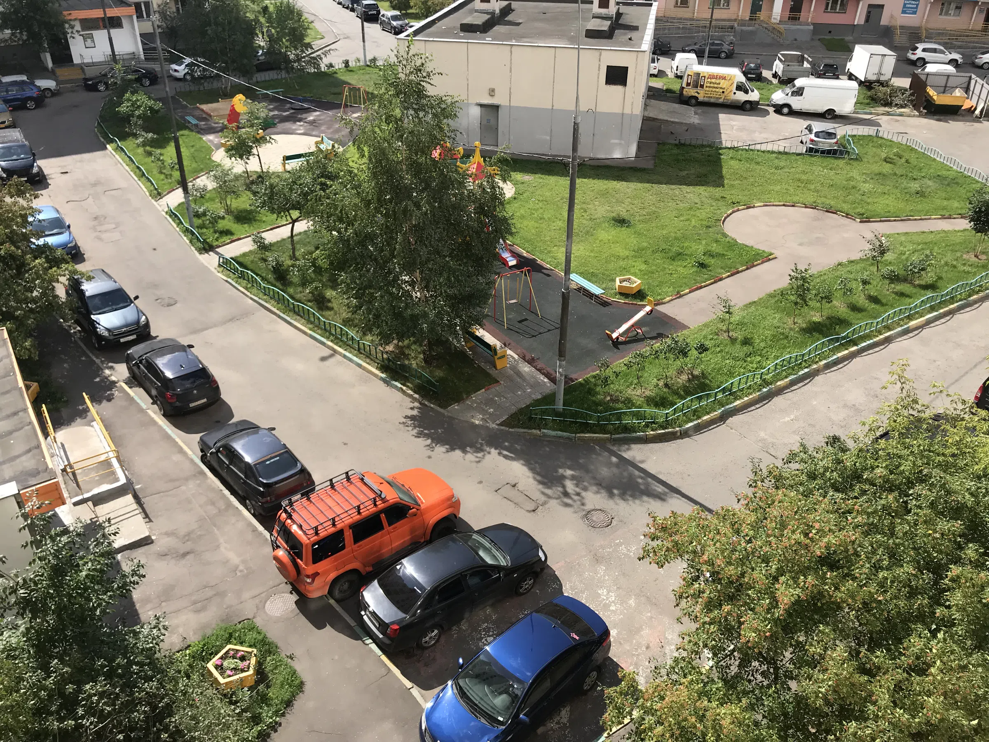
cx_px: 494
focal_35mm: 28
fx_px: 800
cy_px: 371
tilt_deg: -31.0
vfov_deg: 49.7
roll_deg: -0.8
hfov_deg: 63.4
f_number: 1.8
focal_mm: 3.99
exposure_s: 1/1473
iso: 20
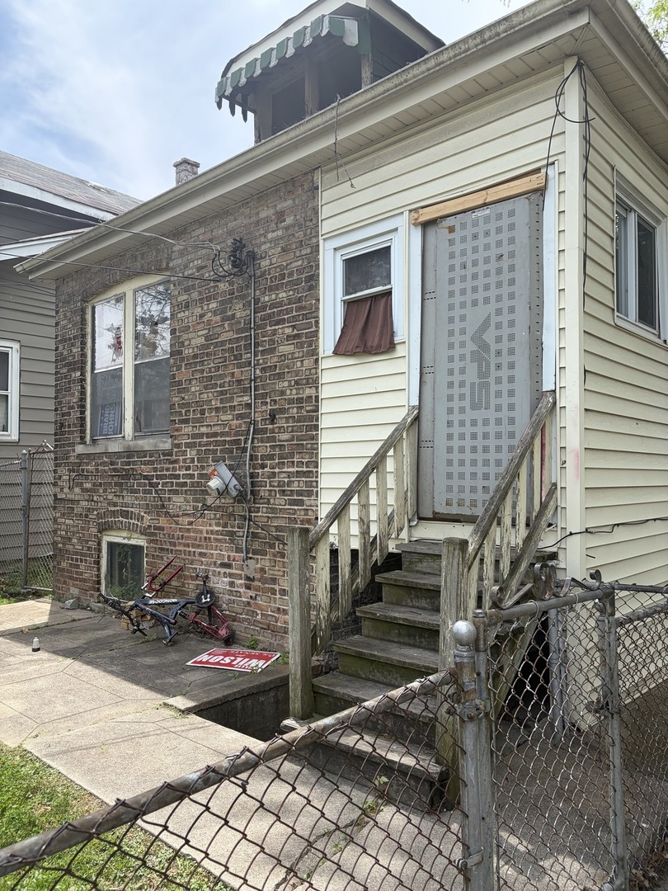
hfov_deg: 53.1
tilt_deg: +5.6
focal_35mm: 26
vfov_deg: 67.3
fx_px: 669
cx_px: 334
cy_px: 446
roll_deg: +0.3
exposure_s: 1/1848
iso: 64
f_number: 1.6
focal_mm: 5.96
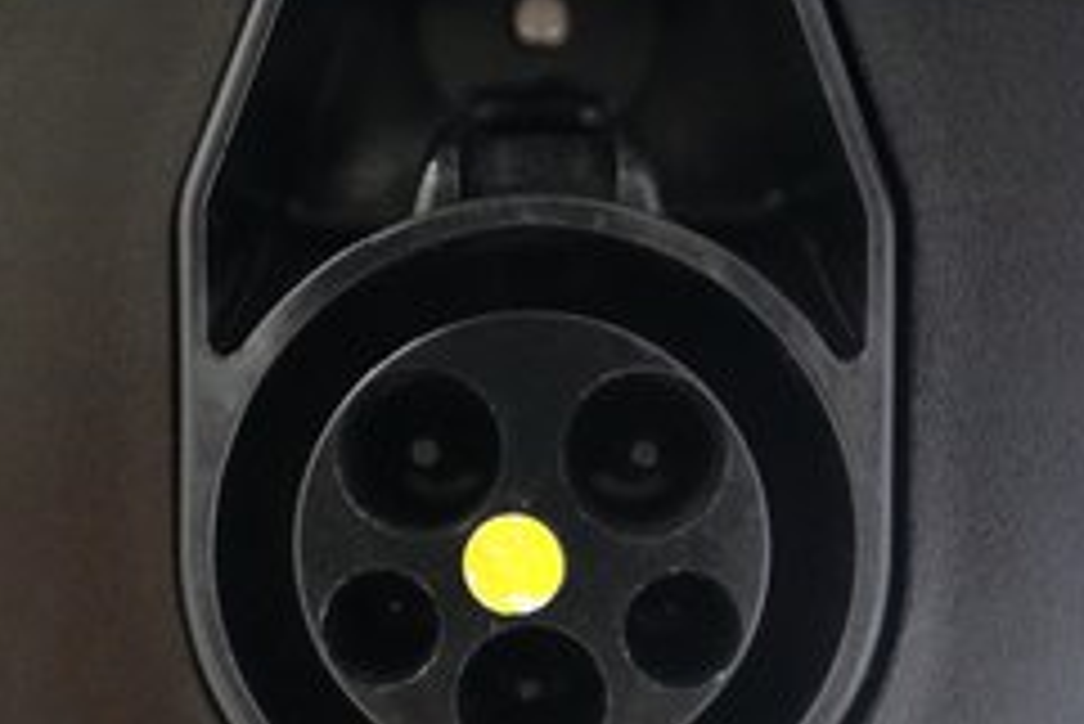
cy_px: 607
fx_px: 2079
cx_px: 558
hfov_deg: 29.2
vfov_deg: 19.5
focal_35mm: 69
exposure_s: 1/160
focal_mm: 26
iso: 12800
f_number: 3.2
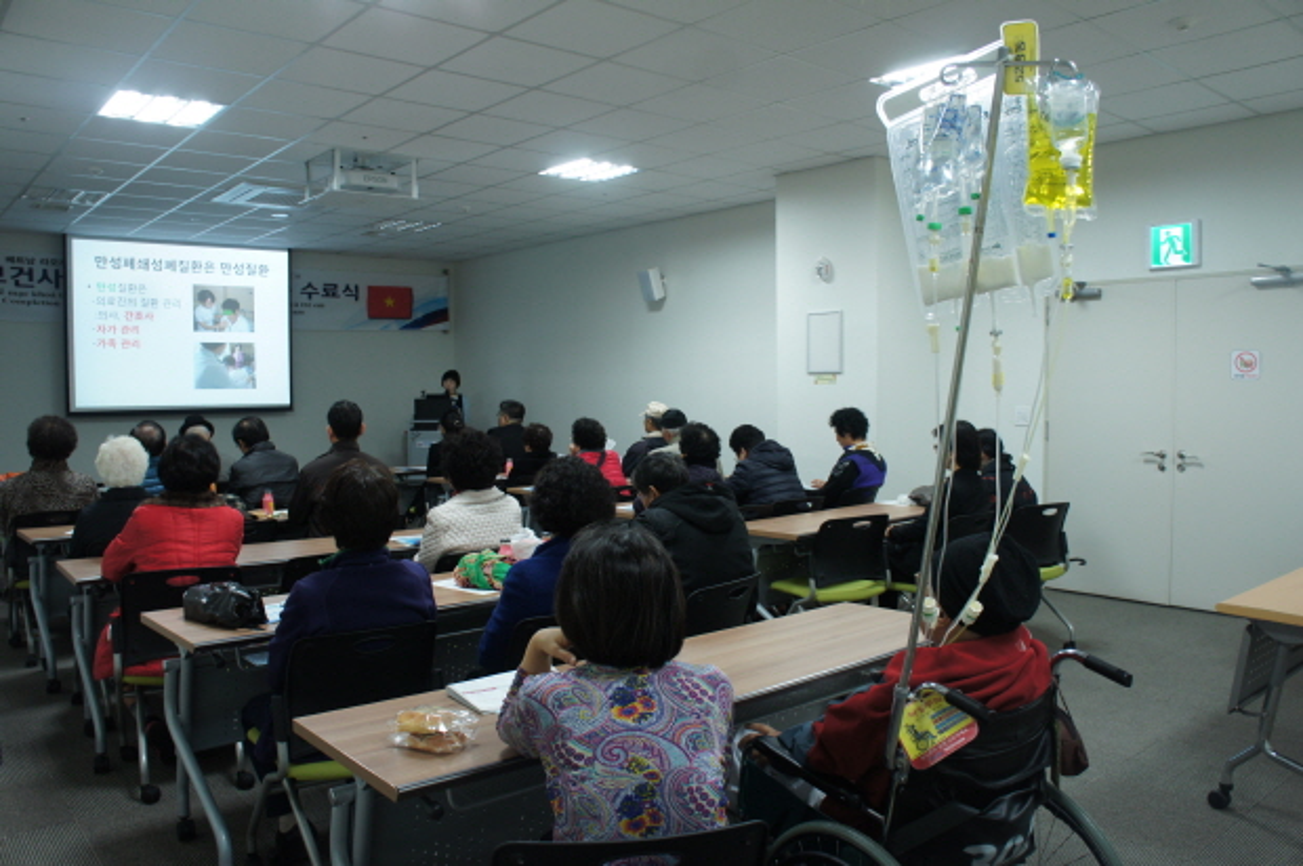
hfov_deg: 67.4
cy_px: 433
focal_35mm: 27
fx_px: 976
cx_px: 652
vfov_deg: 47.8
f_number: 4.5
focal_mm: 18
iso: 400
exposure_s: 1/40
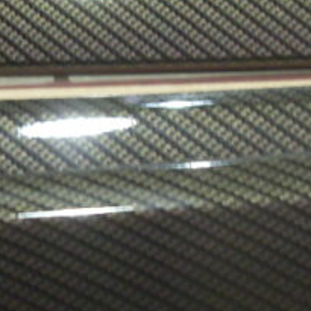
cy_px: 218
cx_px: 379
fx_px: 1230
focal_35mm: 121
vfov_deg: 14.4
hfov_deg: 14.0
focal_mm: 6.3
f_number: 2.8
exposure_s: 1/8
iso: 200
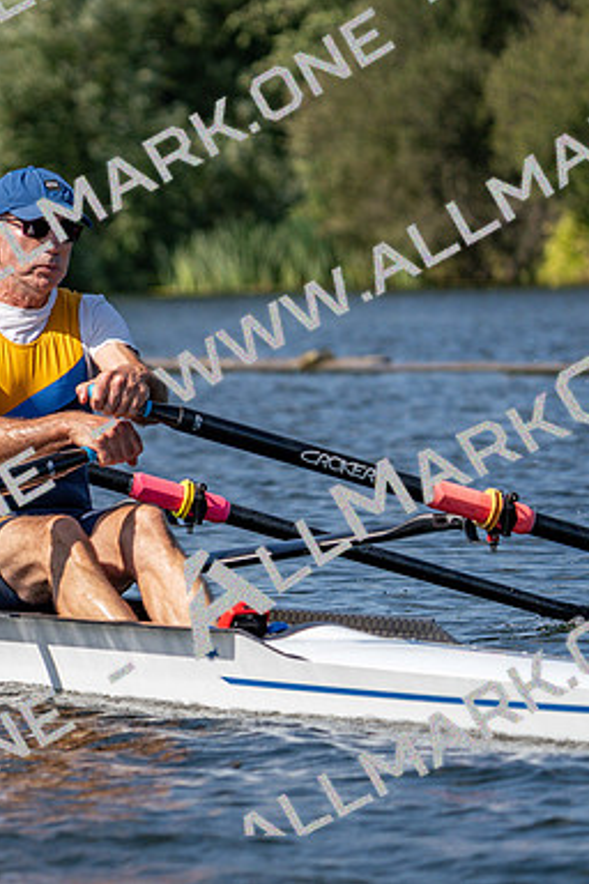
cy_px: 441
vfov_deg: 6.1
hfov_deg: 4.0
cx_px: -14
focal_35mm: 340
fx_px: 8344
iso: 200
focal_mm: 225
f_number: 5.6
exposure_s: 1/2000
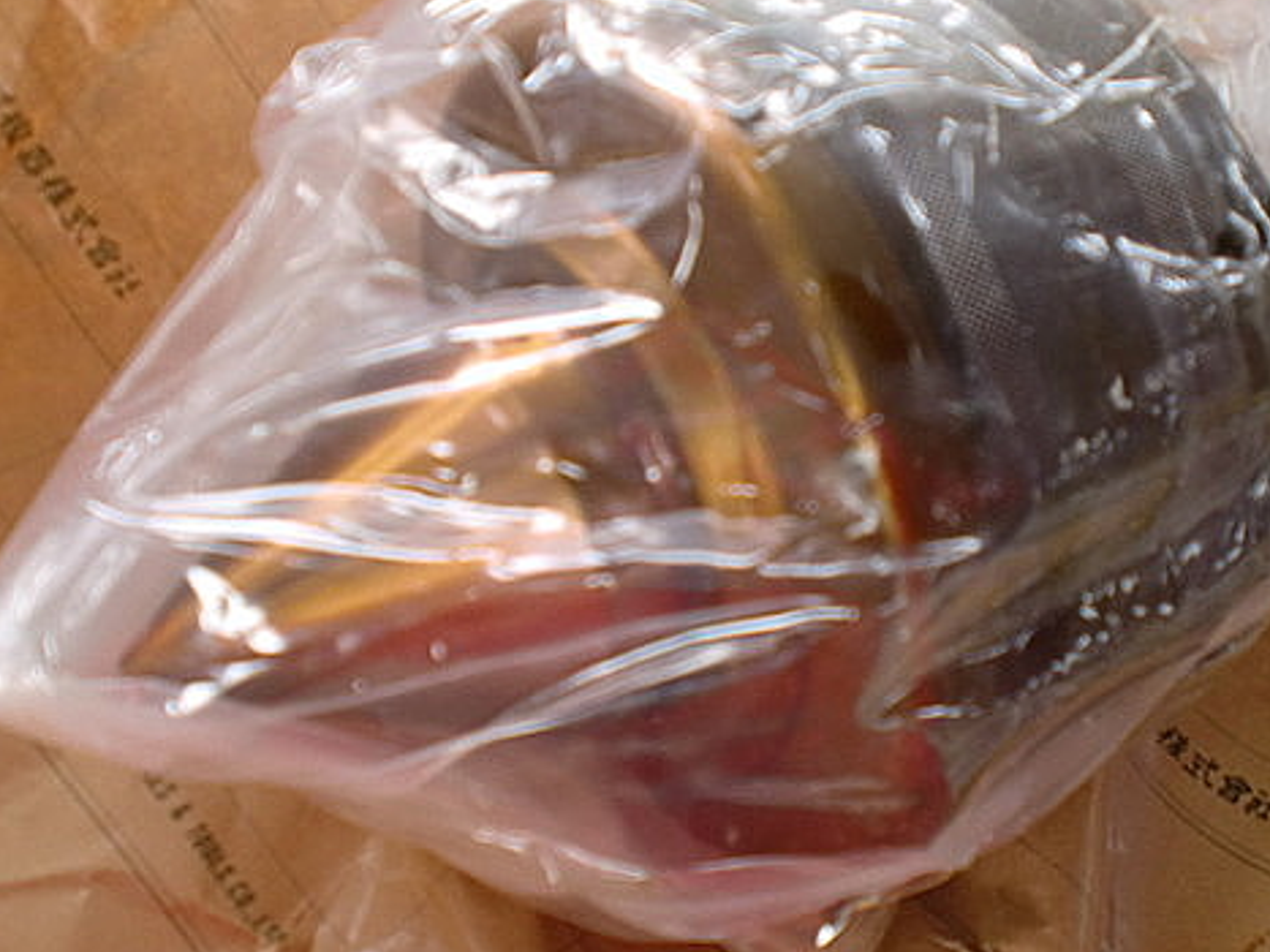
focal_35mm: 48
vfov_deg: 30.3
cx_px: 819
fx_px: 1761
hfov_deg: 39.3
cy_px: 479
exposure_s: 1/60
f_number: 3.1
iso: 80
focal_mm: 6.3
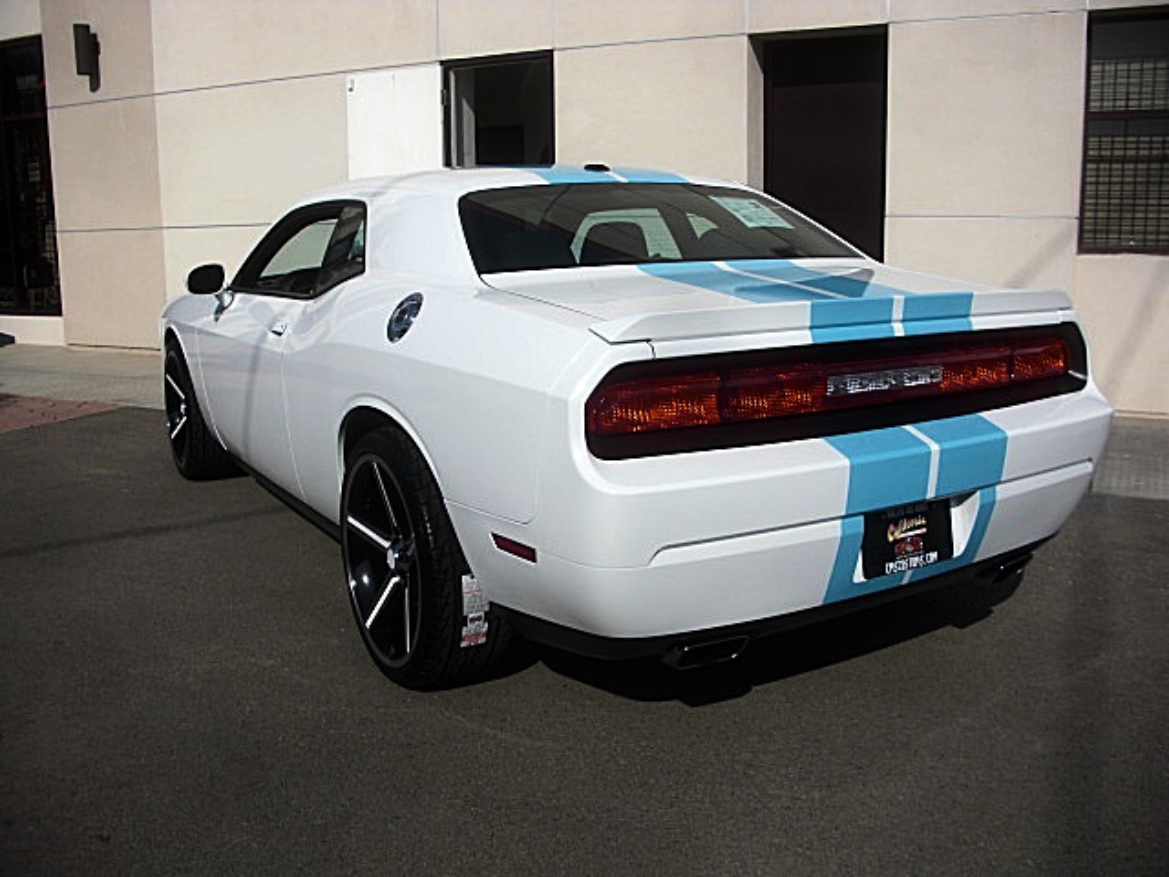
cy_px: 438
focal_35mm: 36
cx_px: 584
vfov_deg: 39.7
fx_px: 1216
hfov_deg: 51.4
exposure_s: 1/200
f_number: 7.9
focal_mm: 6.3
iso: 50
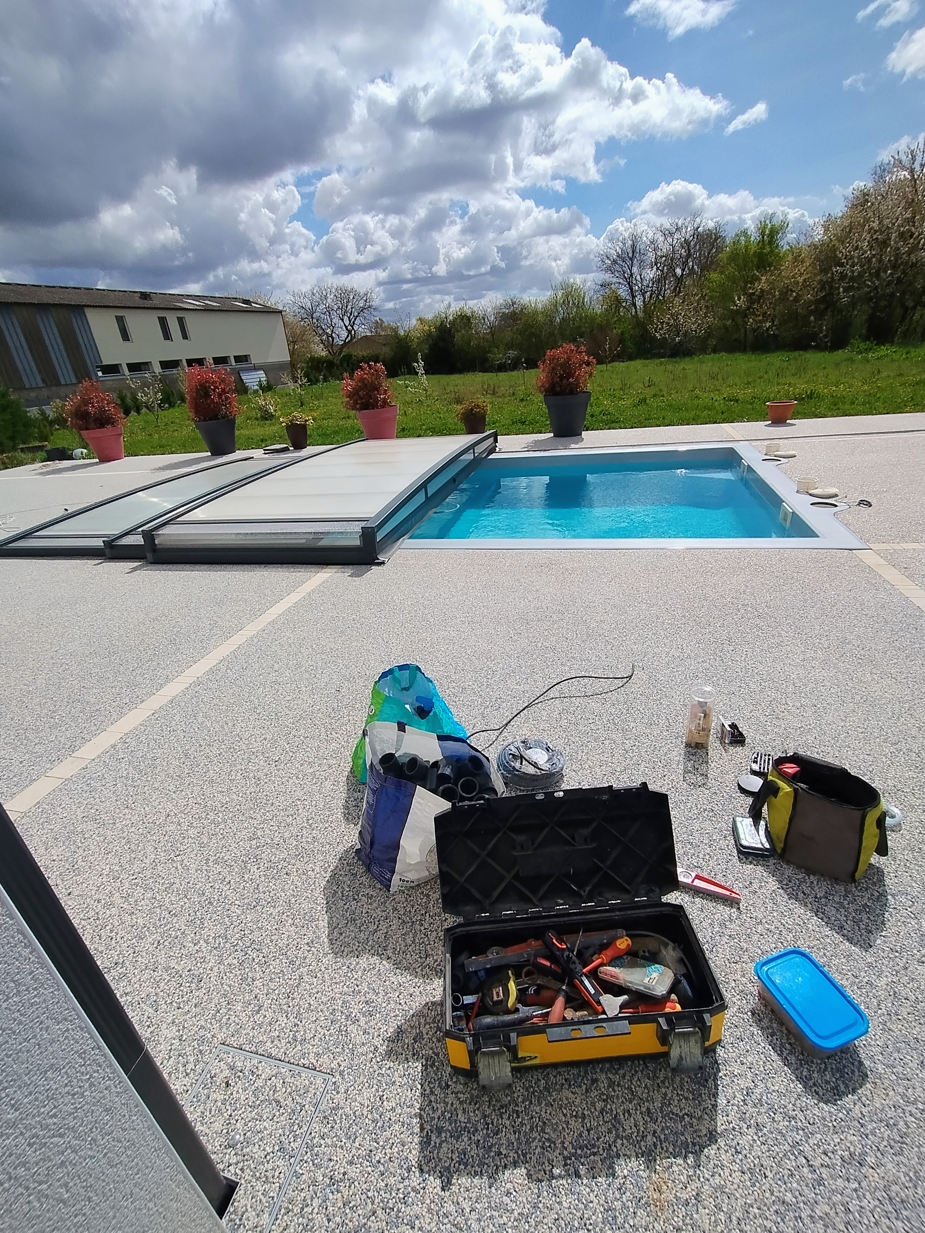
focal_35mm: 16
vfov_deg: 94.5
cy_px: 616
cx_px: 462
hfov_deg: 78.1
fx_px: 570
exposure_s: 1/3399
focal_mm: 1.66
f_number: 2.2
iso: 101
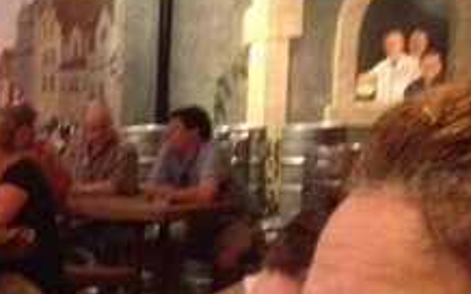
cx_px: -201
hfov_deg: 17.5
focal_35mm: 109
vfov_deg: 11.7
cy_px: 385
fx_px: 1398
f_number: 2.4
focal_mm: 4.28
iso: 800
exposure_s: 1/15
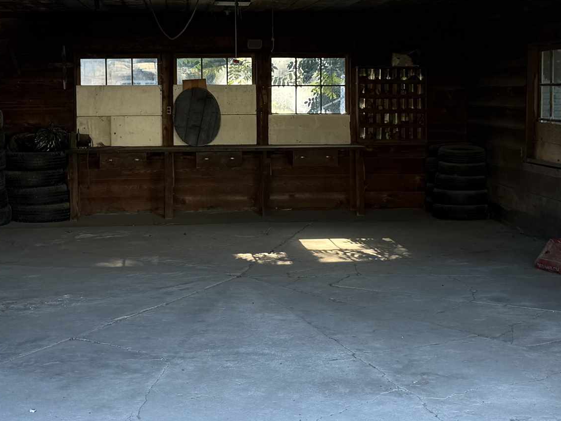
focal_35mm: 65
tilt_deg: -0.8
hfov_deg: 29.8
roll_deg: +1.6
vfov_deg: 22.4
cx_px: 271
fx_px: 1054
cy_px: 116
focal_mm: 6.76
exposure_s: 1/132
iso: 64
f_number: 1.78
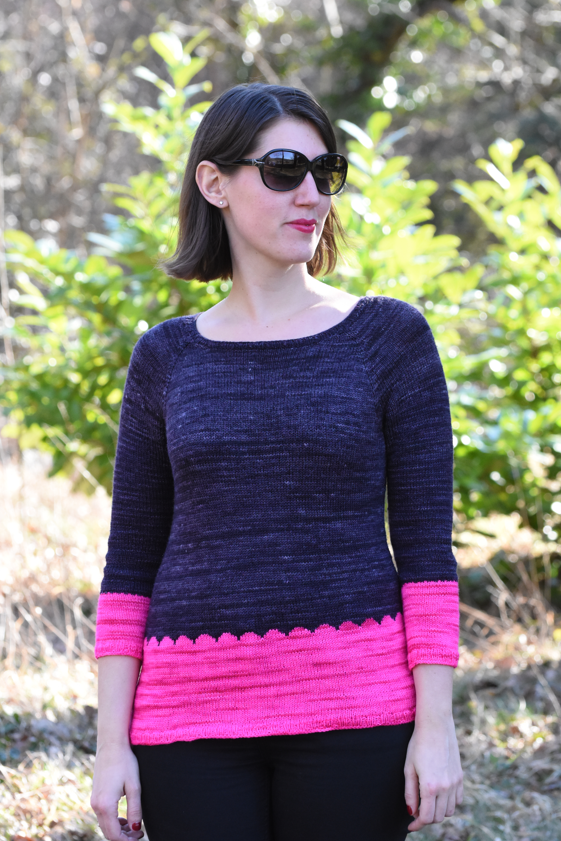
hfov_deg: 9.1
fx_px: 3529
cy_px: 419
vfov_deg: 13.6
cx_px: 279
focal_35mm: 151
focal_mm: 100
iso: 2000
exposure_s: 1/640
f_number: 6.3
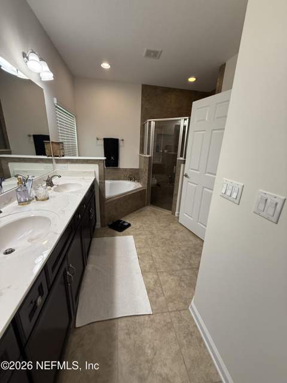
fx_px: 155
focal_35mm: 14
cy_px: 192
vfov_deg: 102.1
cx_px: 144
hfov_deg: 85.7
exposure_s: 1/120
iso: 320
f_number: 2.2
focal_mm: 2.22
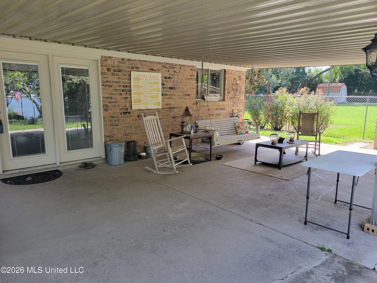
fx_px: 283
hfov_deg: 67.3
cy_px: 142
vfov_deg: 53.1
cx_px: 188
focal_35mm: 26
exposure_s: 1/159
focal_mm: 5.4
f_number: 1.8
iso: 40
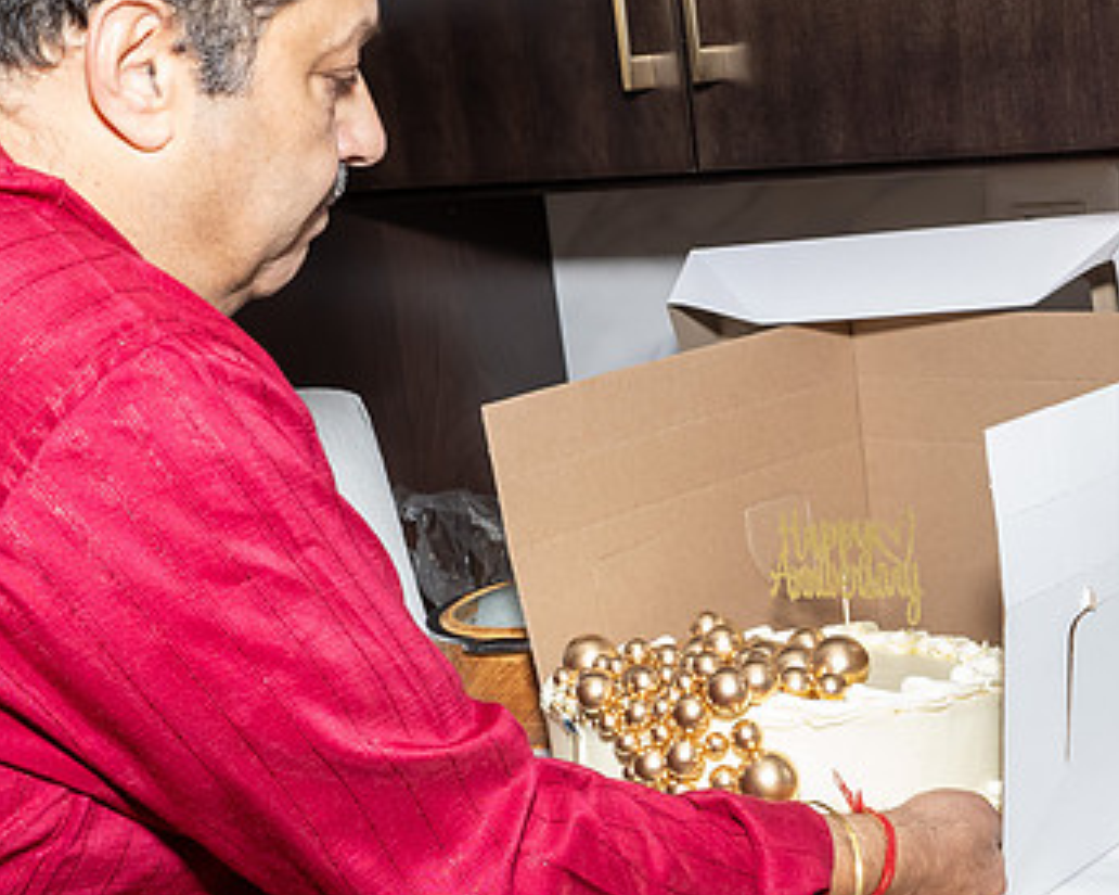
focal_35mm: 59
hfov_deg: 31.5
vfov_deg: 25.4
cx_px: 803
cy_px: 693
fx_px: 1953
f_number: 7.1
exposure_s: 1/250
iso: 800
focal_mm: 18
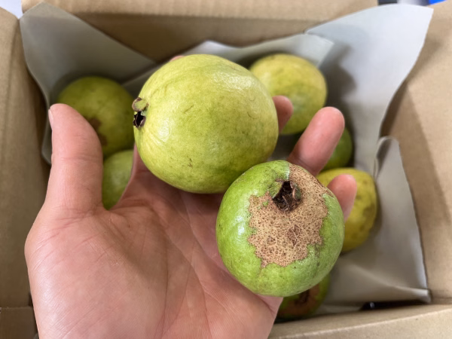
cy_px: 170
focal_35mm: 26
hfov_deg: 67.3
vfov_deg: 53.1
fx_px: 339
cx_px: 226
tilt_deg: -64.6
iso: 125
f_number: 1.6
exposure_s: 1/60
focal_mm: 5.1
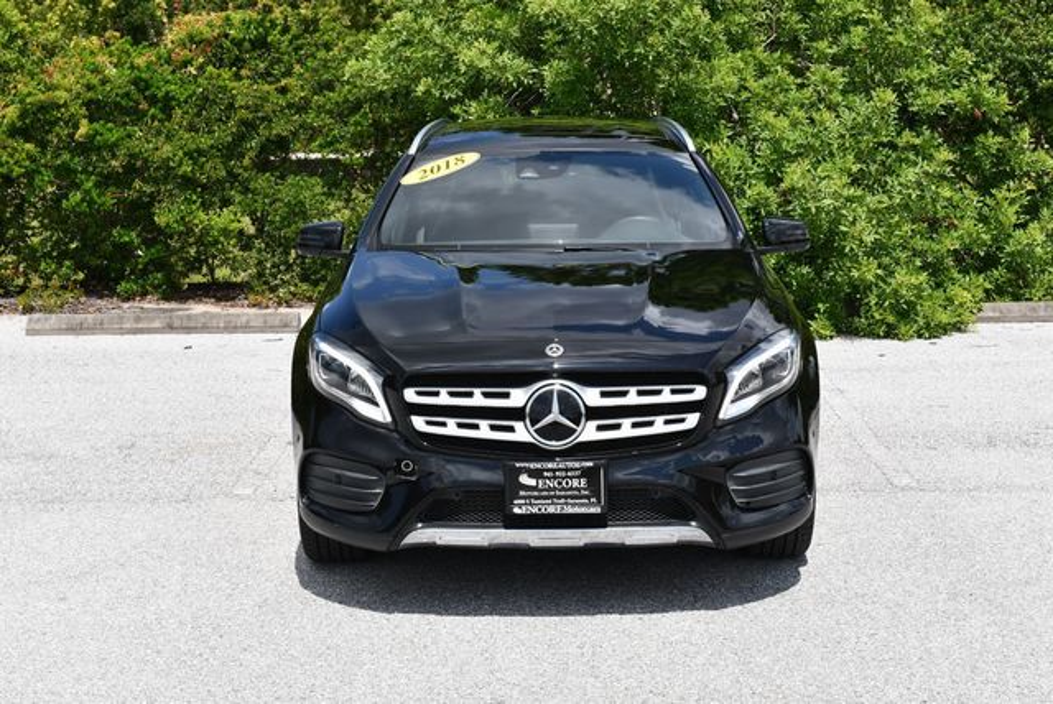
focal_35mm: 64
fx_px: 1874
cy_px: 352
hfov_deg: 31.4
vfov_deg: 21.3
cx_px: 526
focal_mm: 32
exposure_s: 1/250
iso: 110
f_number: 8
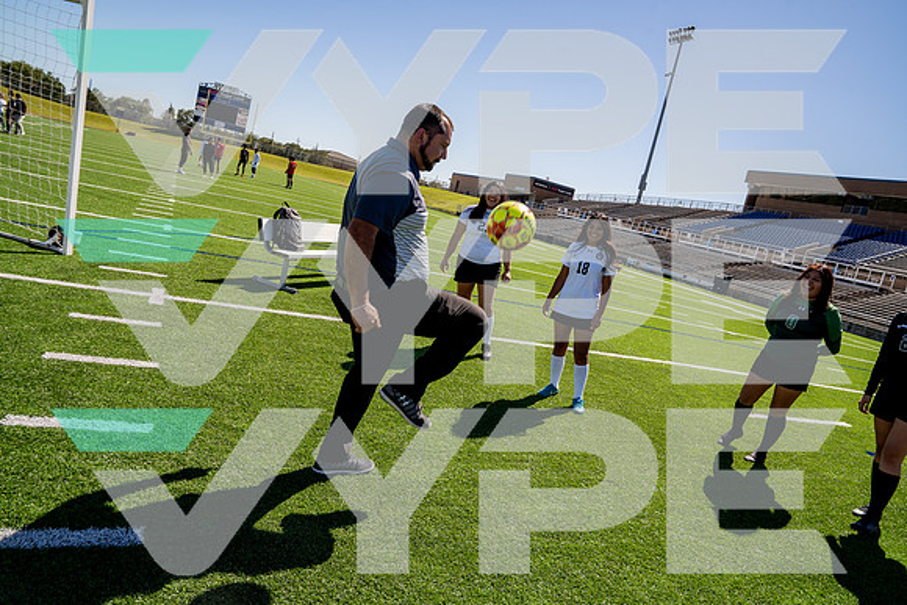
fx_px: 605
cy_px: 302
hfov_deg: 73.7
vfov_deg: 53.2
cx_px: 454
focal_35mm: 24
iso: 100
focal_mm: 24
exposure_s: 1/250
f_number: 8
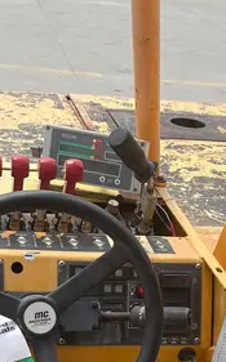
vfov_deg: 27.2
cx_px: 133
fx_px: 711
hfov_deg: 18.0
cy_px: 354
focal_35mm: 72
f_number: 1.6
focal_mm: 5.1
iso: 50
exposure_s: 1/2825
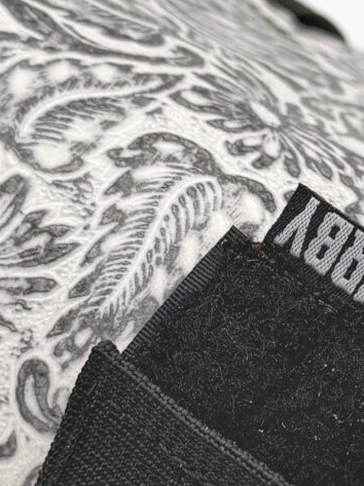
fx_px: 1825
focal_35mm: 130
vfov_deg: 15.2
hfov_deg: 11.3
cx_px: 316
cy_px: 291
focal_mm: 6.76
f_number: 1.78
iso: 80
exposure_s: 1/2299
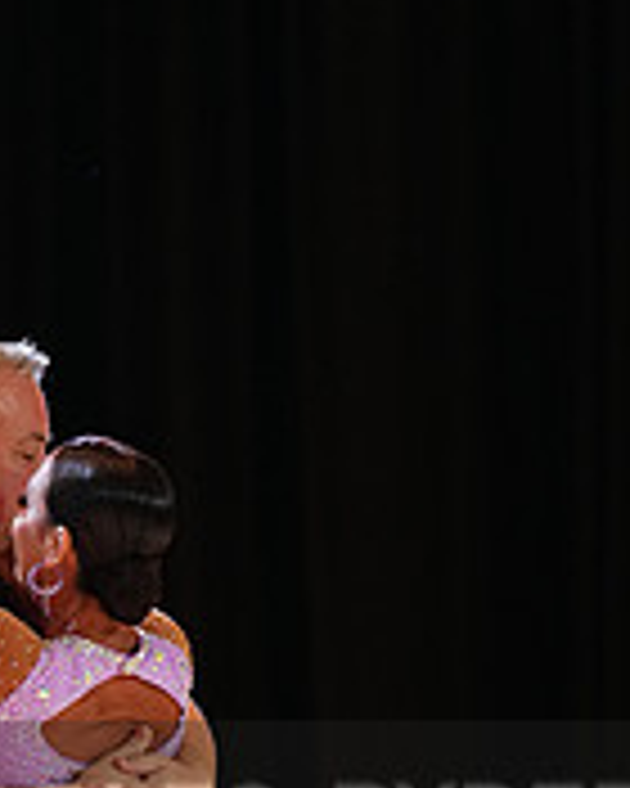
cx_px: 106
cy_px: 874
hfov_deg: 2.5
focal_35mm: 622
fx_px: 14497
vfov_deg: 3.1
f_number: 4
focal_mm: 200
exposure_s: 1/250
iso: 2500
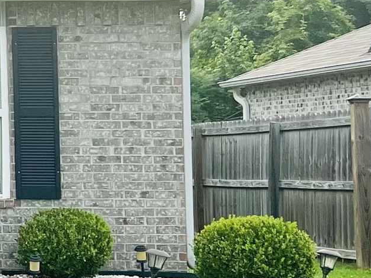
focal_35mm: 128
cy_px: 78
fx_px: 1372
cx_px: -467
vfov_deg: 11.6
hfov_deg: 12.6
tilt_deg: +3.7
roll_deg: +0.2
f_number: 1.5
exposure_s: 1/1901
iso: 50
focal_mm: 5.7
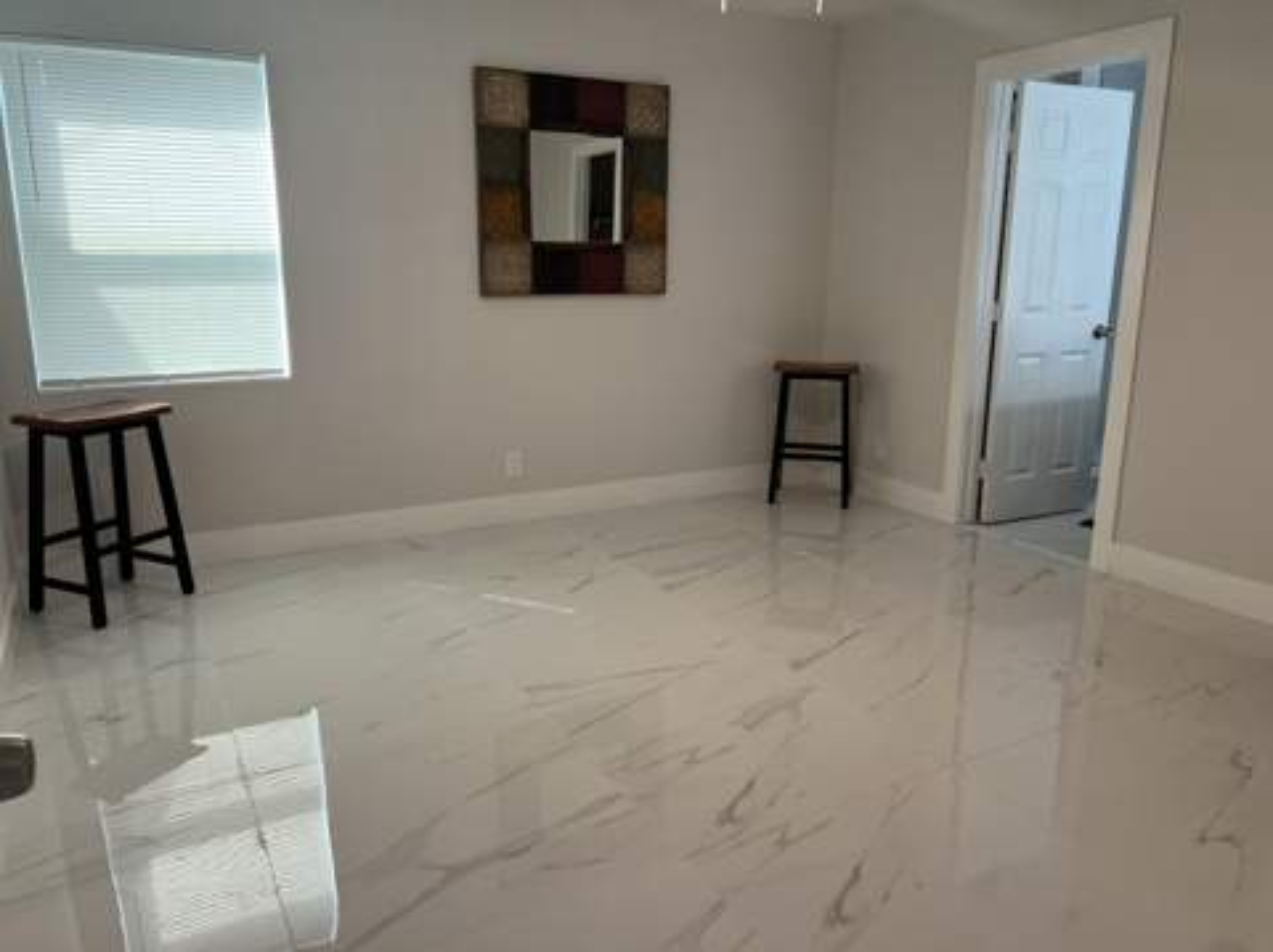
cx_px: 636
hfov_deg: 67.4
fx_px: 955
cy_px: 476
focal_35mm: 26
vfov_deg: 53.0
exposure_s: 1/120
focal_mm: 5.7
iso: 125
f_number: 1.5
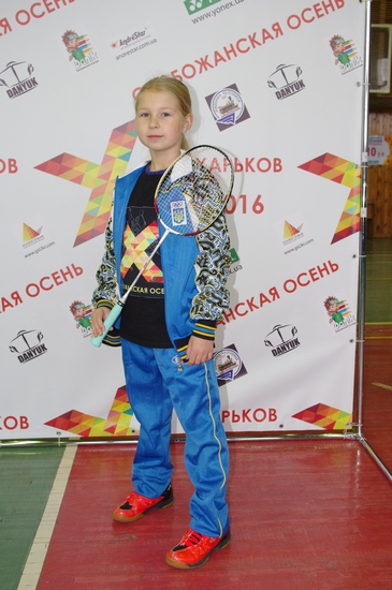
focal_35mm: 42
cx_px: 196
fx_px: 688
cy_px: 295
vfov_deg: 46.5
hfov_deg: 31.8
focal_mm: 28.13
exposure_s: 1/180
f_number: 5.6
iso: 1600
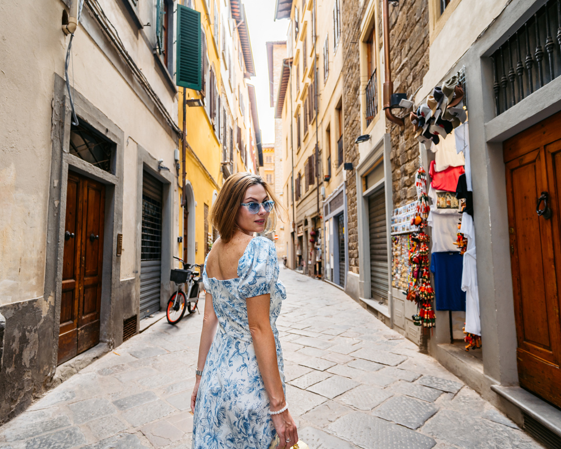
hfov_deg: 80.3
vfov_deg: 68.1
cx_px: 271
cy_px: 219
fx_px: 332
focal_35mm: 20
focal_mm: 17
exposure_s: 1/250
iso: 100
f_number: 2.8
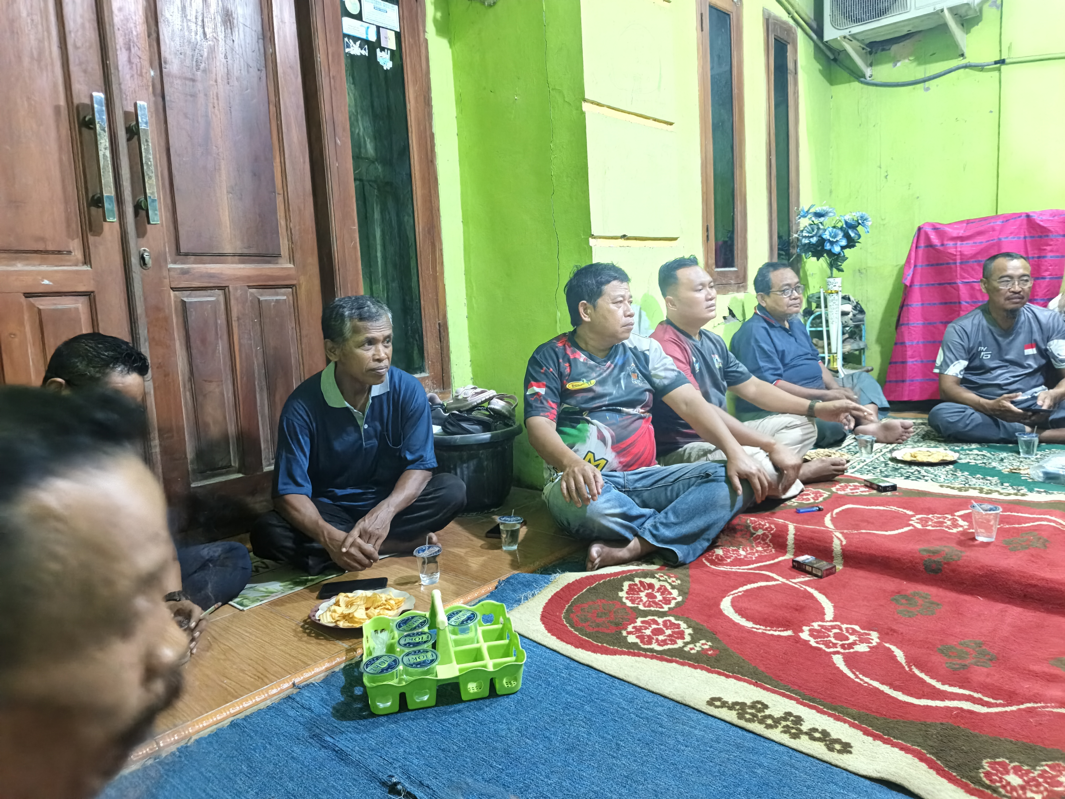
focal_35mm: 23
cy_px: 400
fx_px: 708
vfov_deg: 58.9
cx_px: 532
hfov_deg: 73.9
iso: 2742
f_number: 1.8
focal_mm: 5.56
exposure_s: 1/33.3
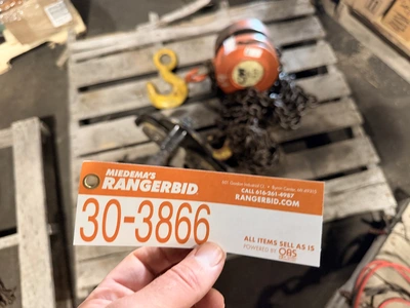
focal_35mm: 24
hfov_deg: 71.6
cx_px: 205
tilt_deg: -69.1
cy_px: 154
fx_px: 284
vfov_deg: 56.8
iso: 800
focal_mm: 6.76
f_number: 1.78
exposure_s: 1/40
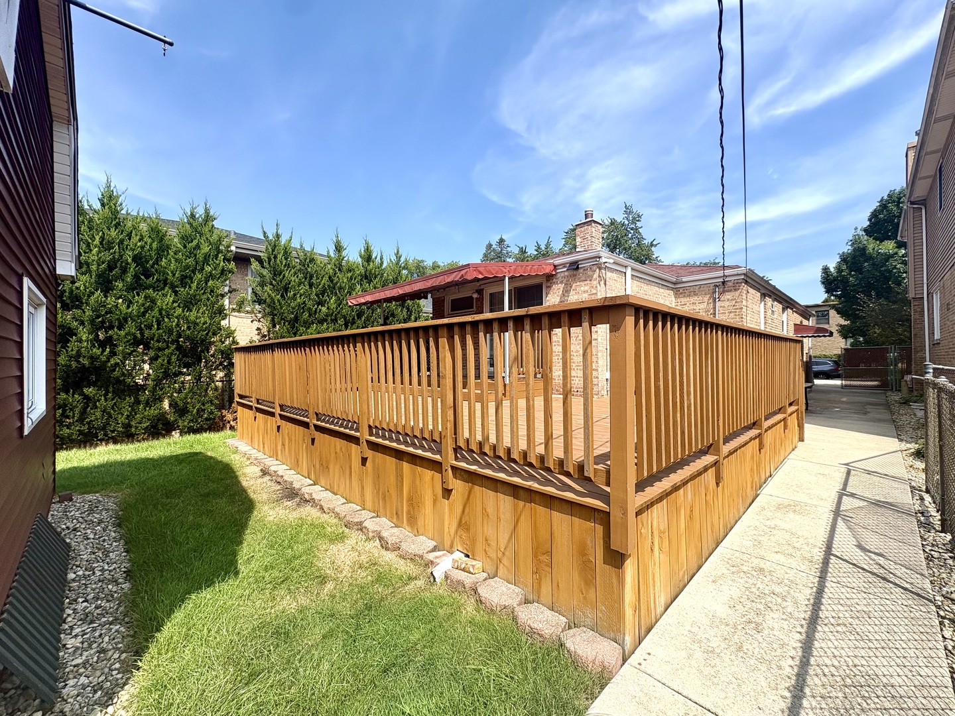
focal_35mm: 14
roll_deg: +0.6
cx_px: 478
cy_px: 358
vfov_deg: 85.7
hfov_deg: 102.1
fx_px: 386
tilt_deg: +0.6
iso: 50
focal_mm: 2.22
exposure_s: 1/1178
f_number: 2.2
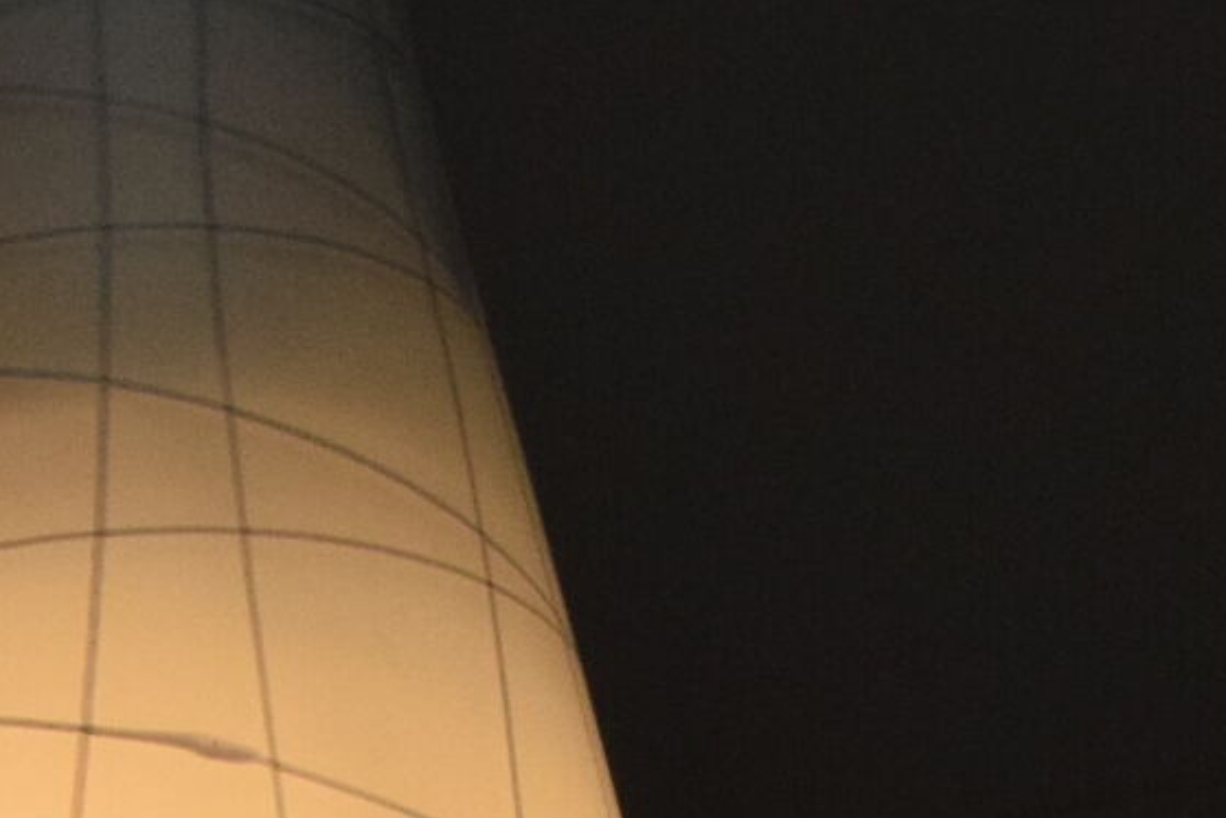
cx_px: 281
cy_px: 1559
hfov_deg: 9.1
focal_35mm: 225
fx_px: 7664
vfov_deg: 6.0
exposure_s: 1/800
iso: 1600
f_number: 14
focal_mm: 28
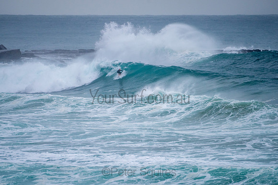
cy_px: 85
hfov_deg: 3.4
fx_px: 4736
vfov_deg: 2.2
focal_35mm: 613
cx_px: 133
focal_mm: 500
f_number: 5.6
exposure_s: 1/1250
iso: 500
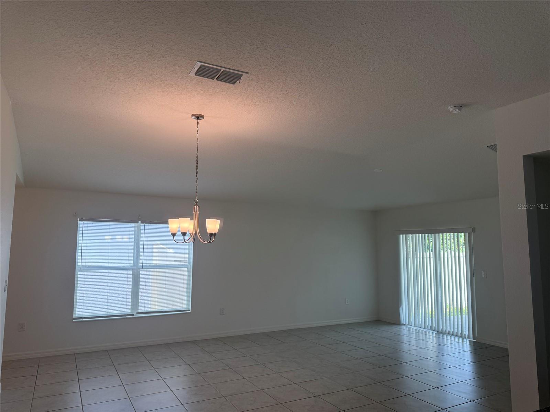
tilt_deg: +6.8
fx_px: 381
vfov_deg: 56.8
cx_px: 275
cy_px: 206
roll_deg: -0.8
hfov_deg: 71.6
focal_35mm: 24
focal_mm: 6.76
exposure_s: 1/245
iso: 100
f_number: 1.78
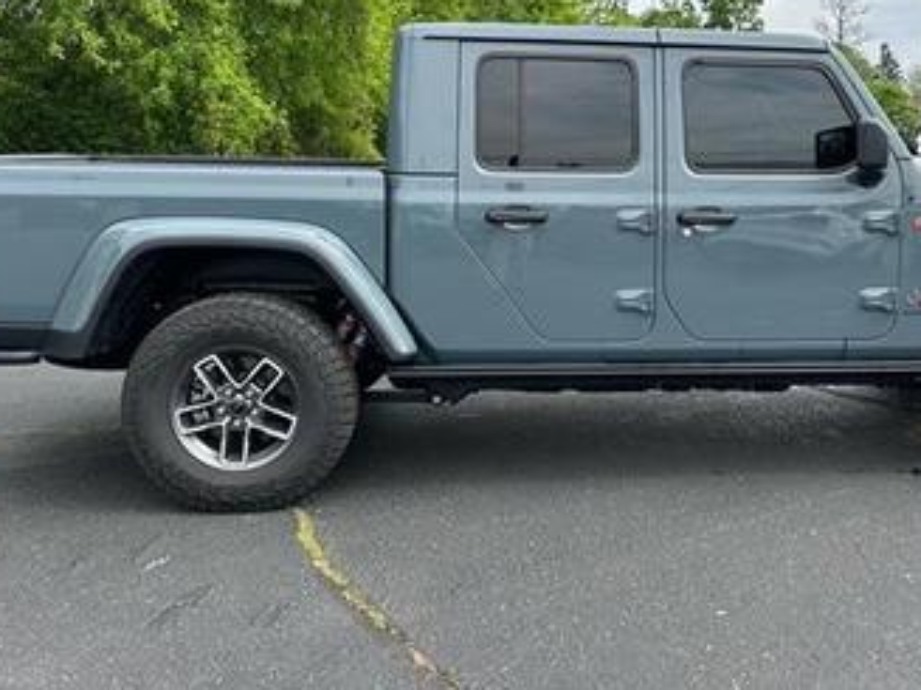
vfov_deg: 38.5
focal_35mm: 37
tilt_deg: -7.5
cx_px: 583
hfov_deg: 49.6
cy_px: 279
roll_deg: -0.8
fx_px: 984
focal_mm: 6.86
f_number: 1.78
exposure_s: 1/1040
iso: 80
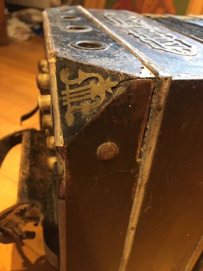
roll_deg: -4.4
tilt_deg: -31.7
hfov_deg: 48.2
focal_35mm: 29
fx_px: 227
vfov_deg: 61.7
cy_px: 136
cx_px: 102
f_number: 2.2
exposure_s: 1/17
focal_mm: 4.15
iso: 200
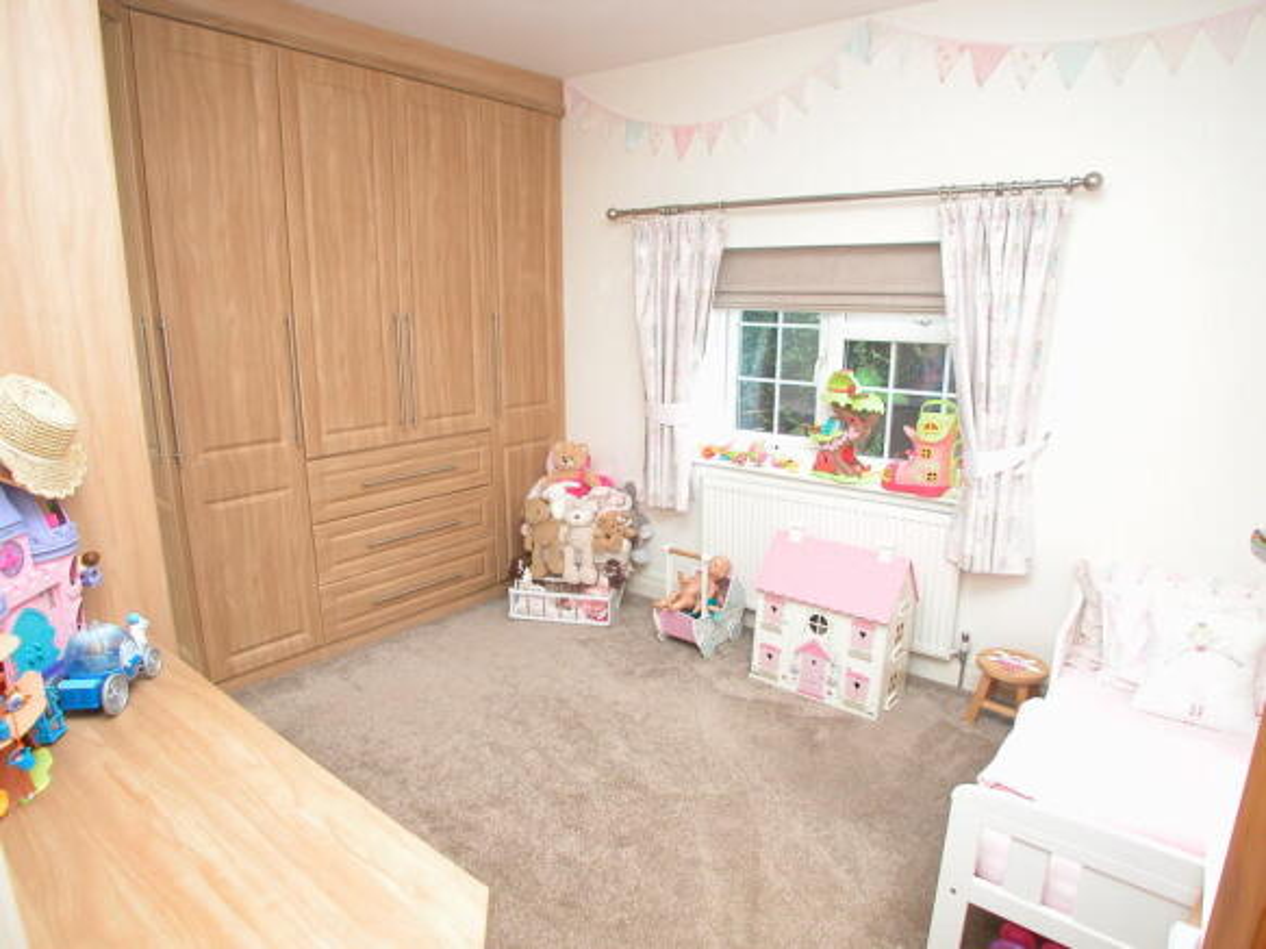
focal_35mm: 28
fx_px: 1024
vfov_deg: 49.7
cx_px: 633
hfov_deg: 63.5
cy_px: 474
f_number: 2.8
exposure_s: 1/60
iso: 125
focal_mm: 7.1
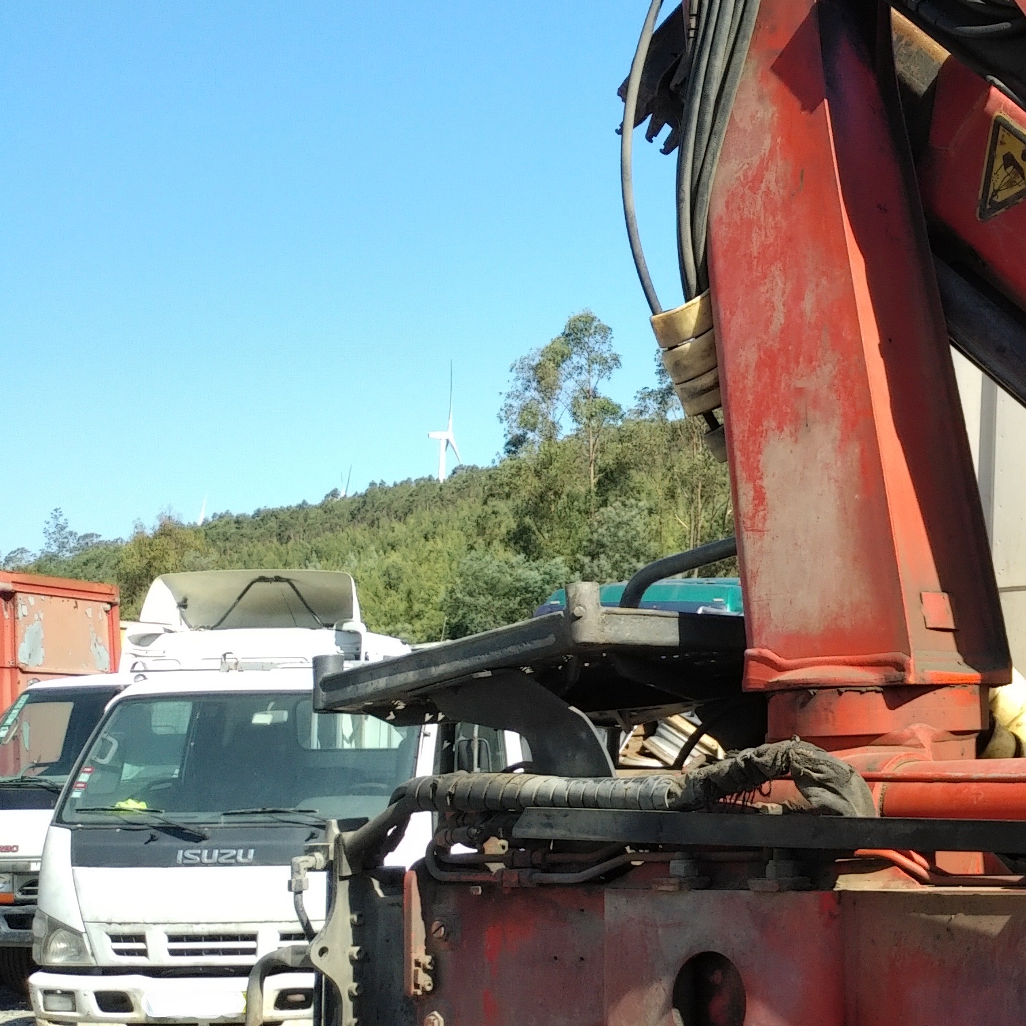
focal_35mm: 57
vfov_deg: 30.0
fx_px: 1911
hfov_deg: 25.5
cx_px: 1358
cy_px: 465
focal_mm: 4.52
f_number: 2
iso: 100
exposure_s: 1/833
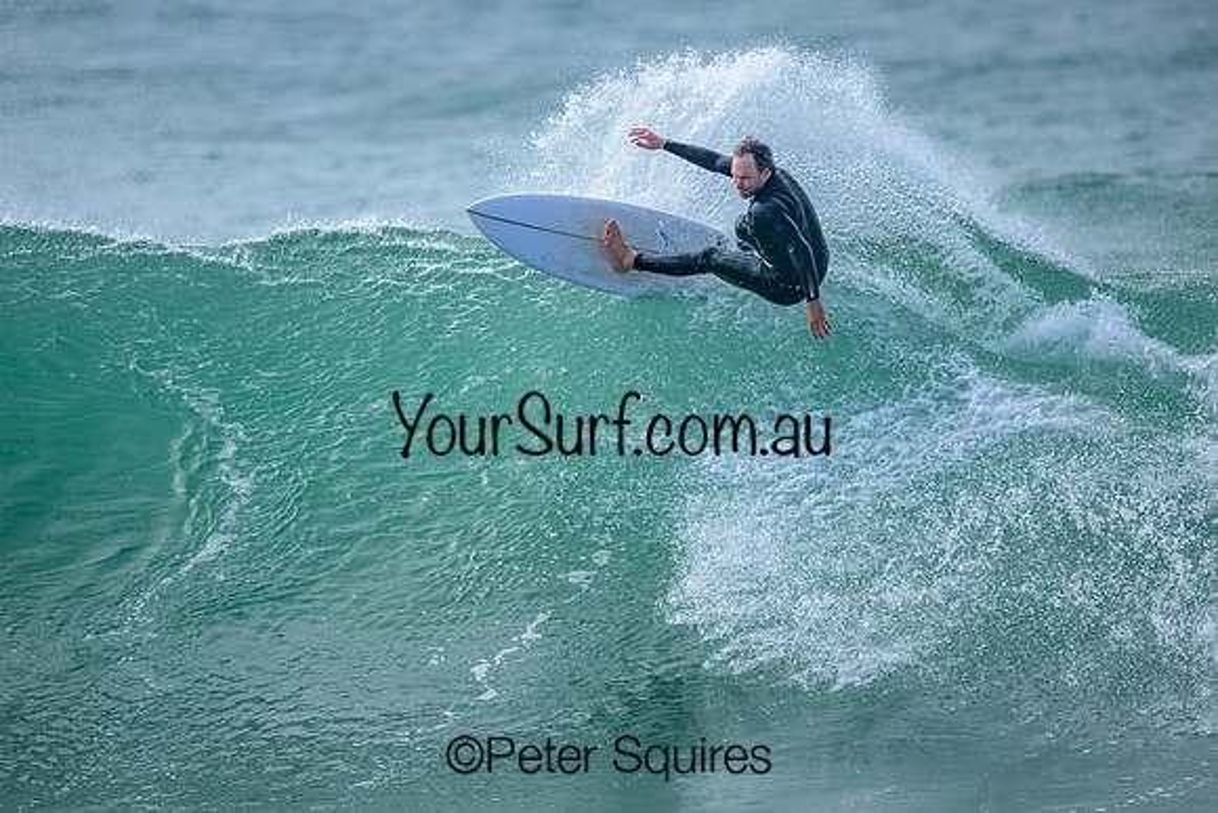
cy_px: 401
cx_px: 617
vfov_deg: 1.5
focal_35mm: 896
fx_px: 30305
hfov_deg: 2.3
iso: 400
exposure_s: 1/2000
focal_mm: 800
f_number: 6.3
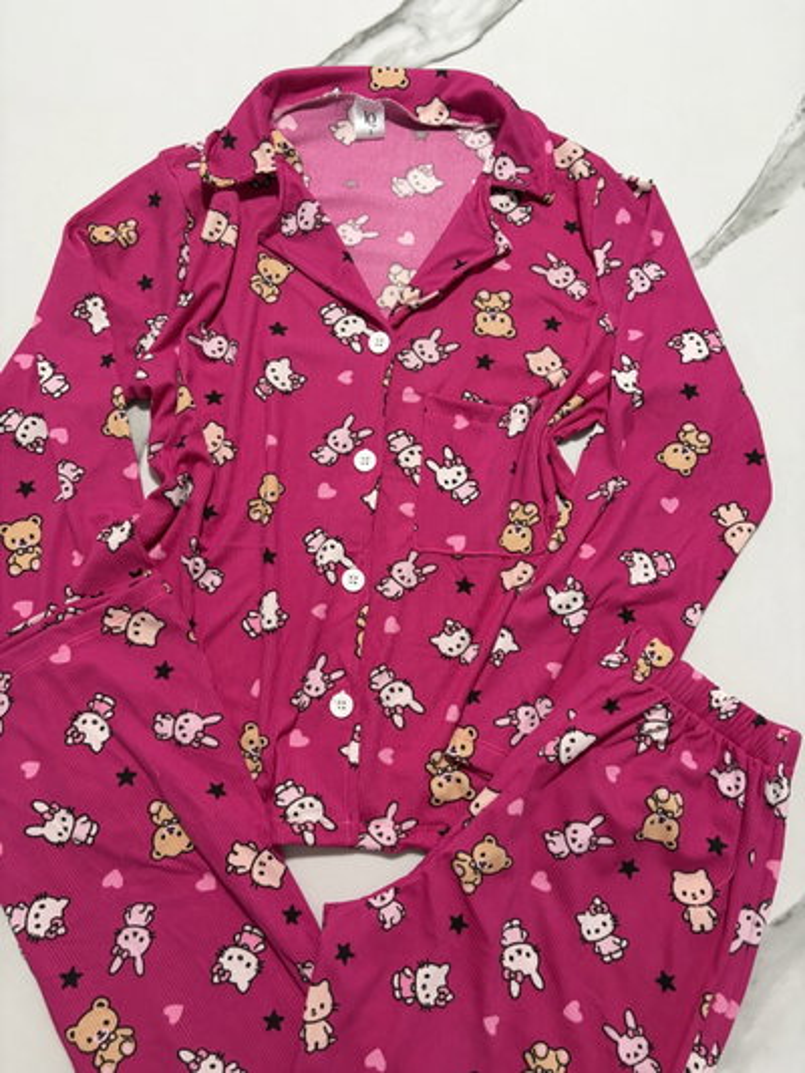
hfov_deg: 53.1
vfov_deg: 67.3
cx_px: 402
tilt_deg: -77.9
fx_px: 806
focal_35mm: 26
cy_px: 536
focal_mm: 5.96
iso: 320
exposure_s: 1/60
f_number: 1.6
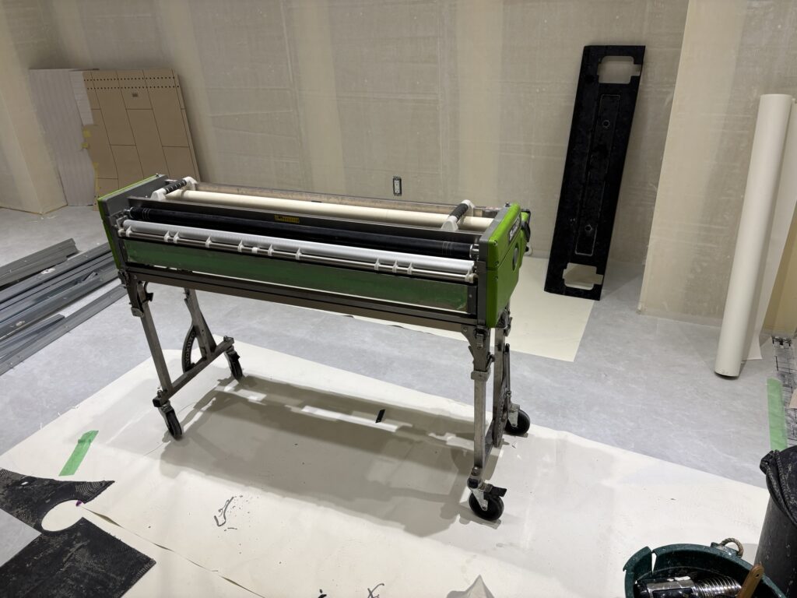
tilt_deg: -29.8
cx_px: 398
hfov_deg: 67.3
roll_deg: +3.5
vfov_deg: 53.1
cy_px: 299
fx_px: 599
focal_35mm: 26
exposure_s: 1/100
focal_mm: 5.96
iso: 40
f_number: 1.6
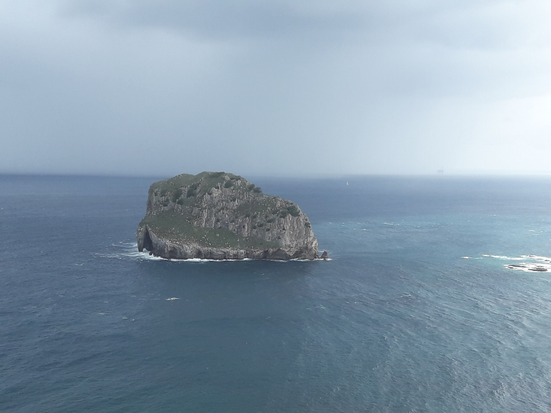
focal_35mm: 28
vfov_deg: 49.7
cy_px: 206
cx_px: 276
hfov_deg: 63.4
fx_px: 446
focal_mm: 3.7
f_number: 1.9
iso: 40
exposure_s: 1/773
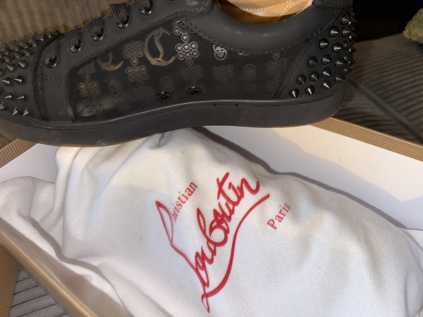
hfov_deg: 71.6
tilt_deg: -47.0
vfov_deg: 56.8
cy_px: 158
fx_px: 293
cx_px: 212
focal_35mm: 24
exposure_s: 1/4
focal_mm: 6.76
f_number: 1.78
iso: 50
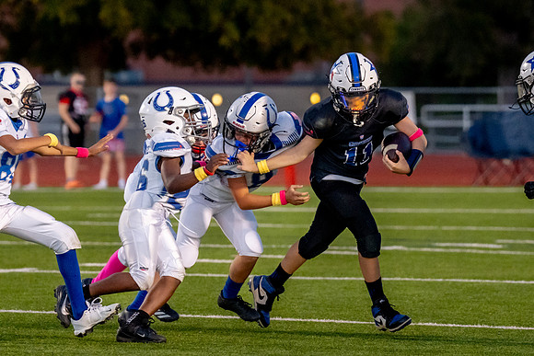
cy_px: 167
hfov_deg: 6.4
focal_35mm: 324
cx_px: 305
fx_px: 4804
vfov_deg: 4.2
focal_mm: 131
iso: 1600
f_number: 2.8
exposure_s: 1/1250
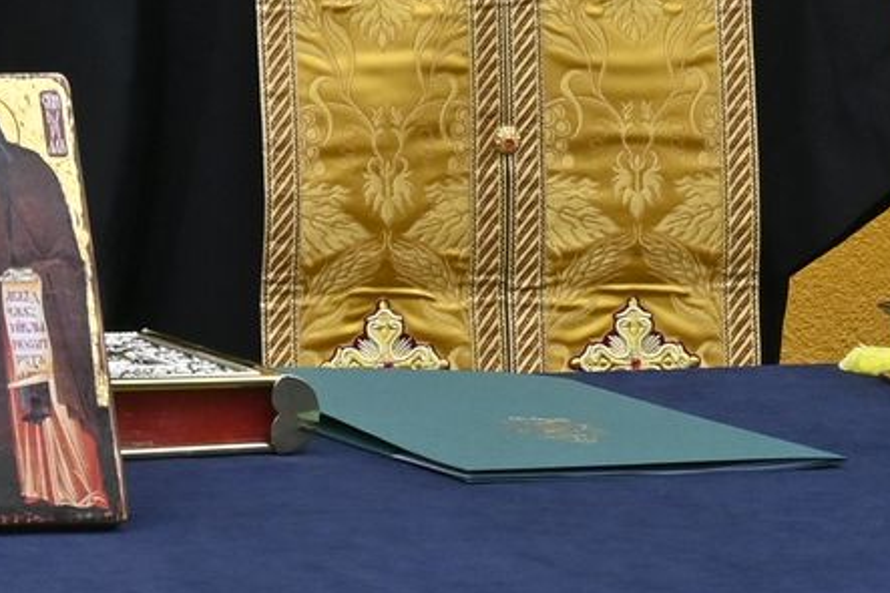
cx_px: -1434
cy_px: -648
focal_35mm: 322
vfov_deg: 4.2
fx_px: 7957
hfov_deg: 6.1
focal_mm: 38
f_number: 9
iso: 320
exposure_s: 1/320
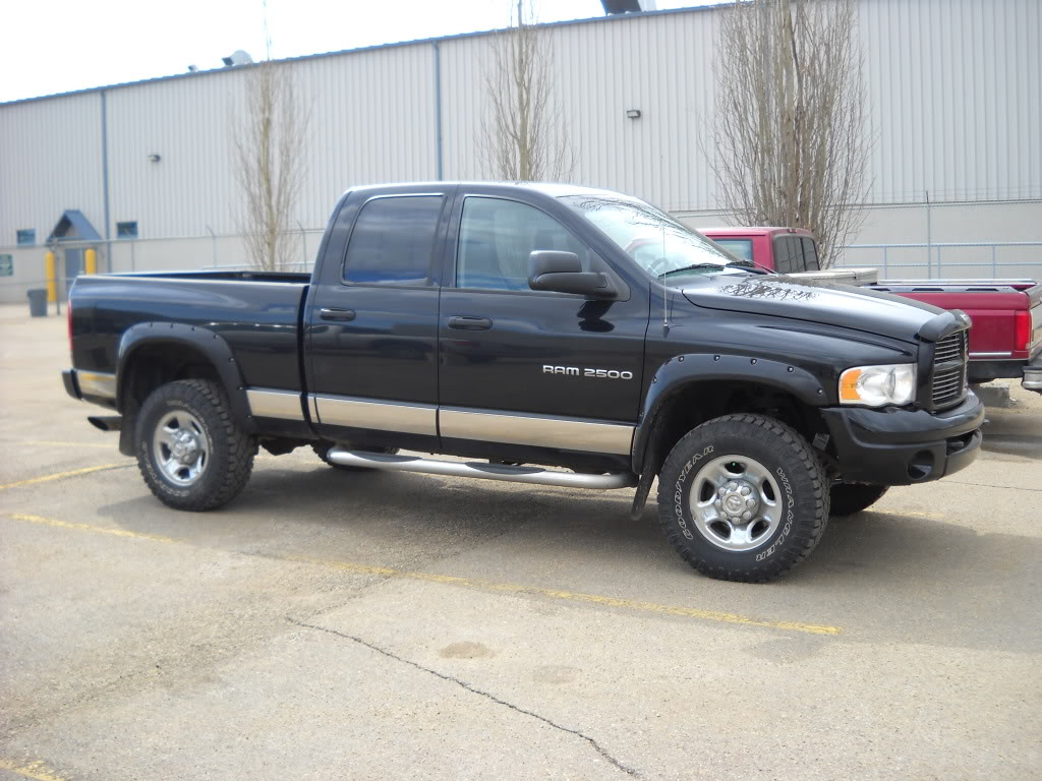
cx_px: 521
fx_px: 1234
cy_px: 390
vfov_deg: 35.1
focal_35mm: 41
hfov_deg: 45.8
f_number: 3.1
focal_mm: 6.7
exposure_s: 1/296
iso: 64
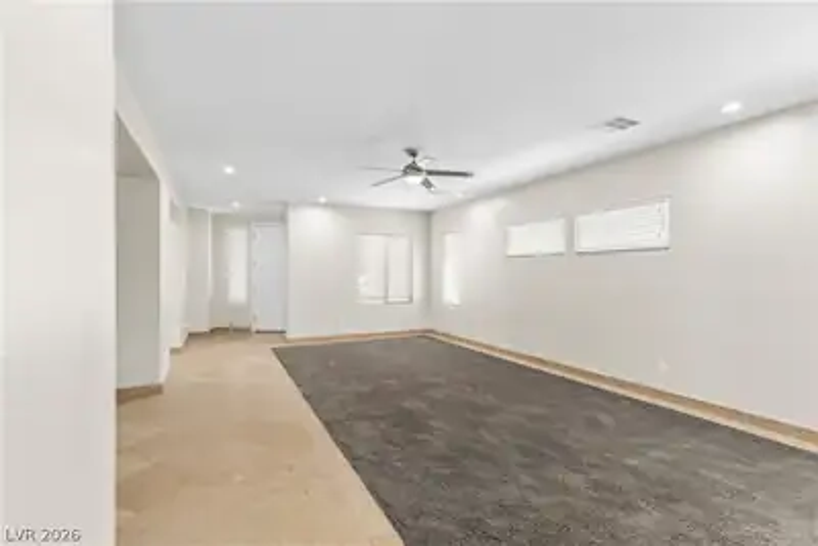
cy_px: 273
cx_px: 409
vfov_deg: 70.5
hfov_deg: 93.3
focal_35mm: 17
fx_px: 386
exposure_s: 1/1.25
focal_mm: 17
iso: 400
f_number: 8
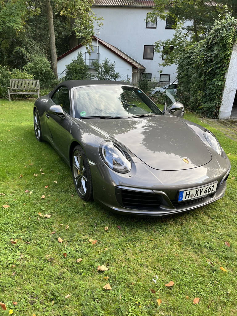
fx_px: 237
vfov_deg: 67.3
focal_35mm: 26
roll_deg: -2.4
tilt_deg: -21.2
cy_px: 158
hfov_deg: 53.1
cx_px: 118
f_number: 1.6
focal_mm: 5.1
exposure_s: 1/224
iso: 40
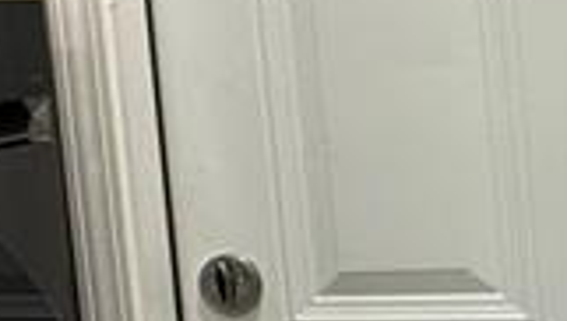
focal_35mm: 97
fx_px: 1460
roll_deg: +7.9
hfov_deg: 19.5
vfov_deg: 12.5
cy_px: 229
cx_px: -254
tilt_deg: -3.4
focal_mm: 2.22
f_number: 2.2
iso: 320
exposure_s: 1/120
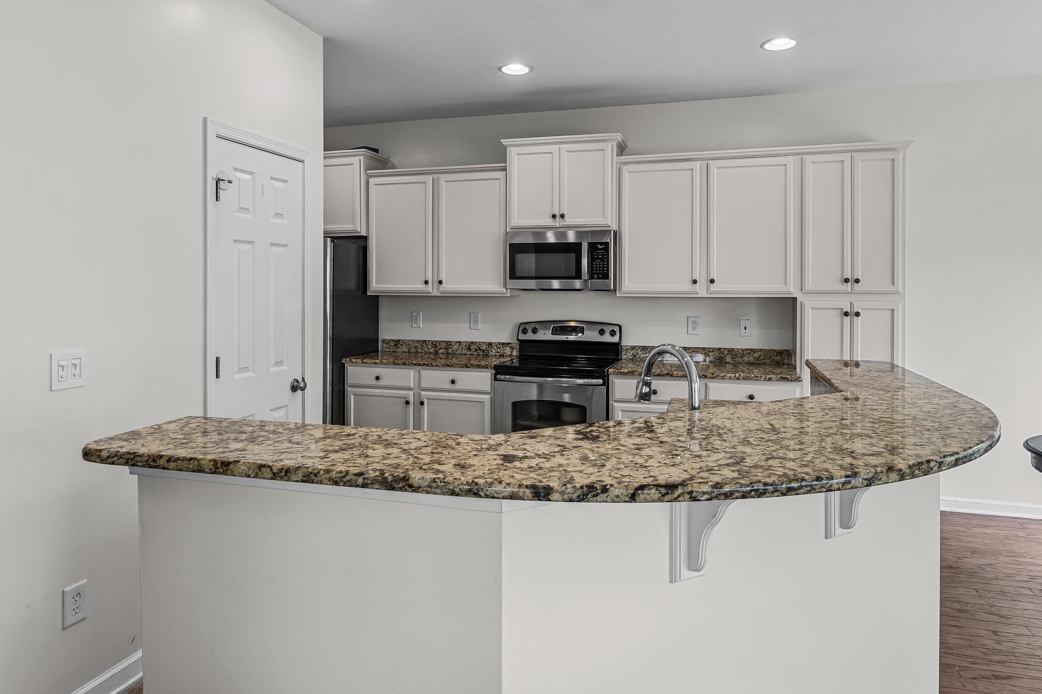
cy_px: 289
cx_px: 510
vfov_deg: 55.5
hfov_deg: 76.9
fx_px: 657
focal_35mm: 23
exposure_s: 1/6
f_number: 7.1
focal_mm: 11
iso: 200
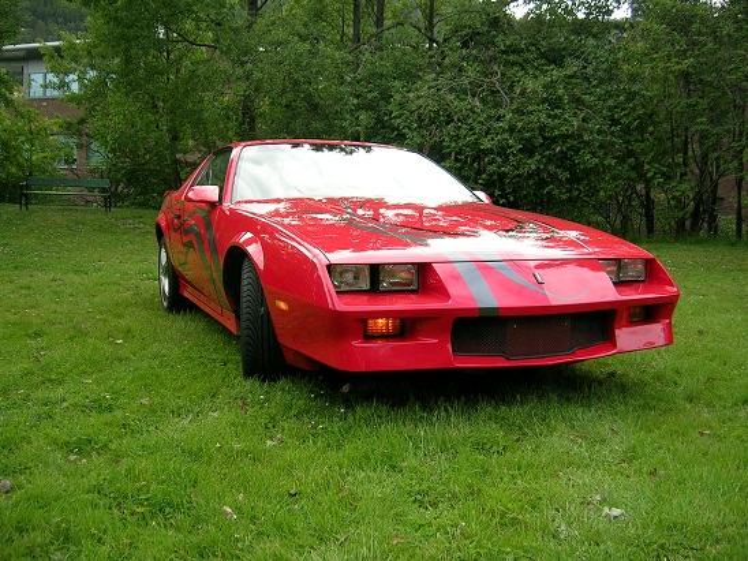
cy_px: 280
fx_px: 756
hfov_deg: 52.6
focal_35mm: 35
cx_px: 374
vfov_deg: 40.7
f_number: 2.8
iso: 50
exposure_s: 1/188
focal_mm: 5.4
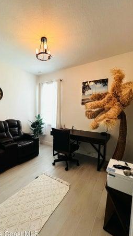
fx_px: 94
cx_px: 53
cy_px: 120
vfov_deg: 103.0
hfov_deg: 69.8
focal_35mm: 15
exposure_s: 1/120
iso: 200
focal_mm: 1.57
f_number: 1.8
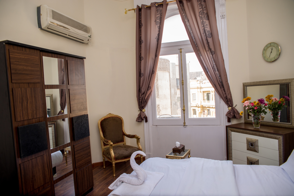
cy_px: 98
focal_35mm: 24
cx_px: 147
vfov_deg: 53.2
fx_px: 196
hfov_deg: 73.7
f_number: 4.5
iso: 500
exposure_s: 1/250
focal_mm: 24
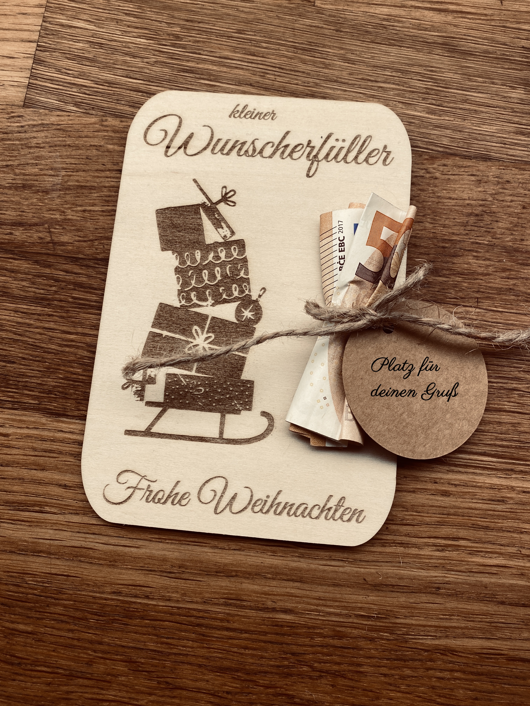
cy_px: 353
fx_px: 531
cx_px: 265
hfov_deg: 53.1
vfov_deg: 67.3
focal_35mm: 26
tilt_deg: -79.3
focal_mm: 4.25
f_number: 1.8
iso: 64
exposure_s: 1/100
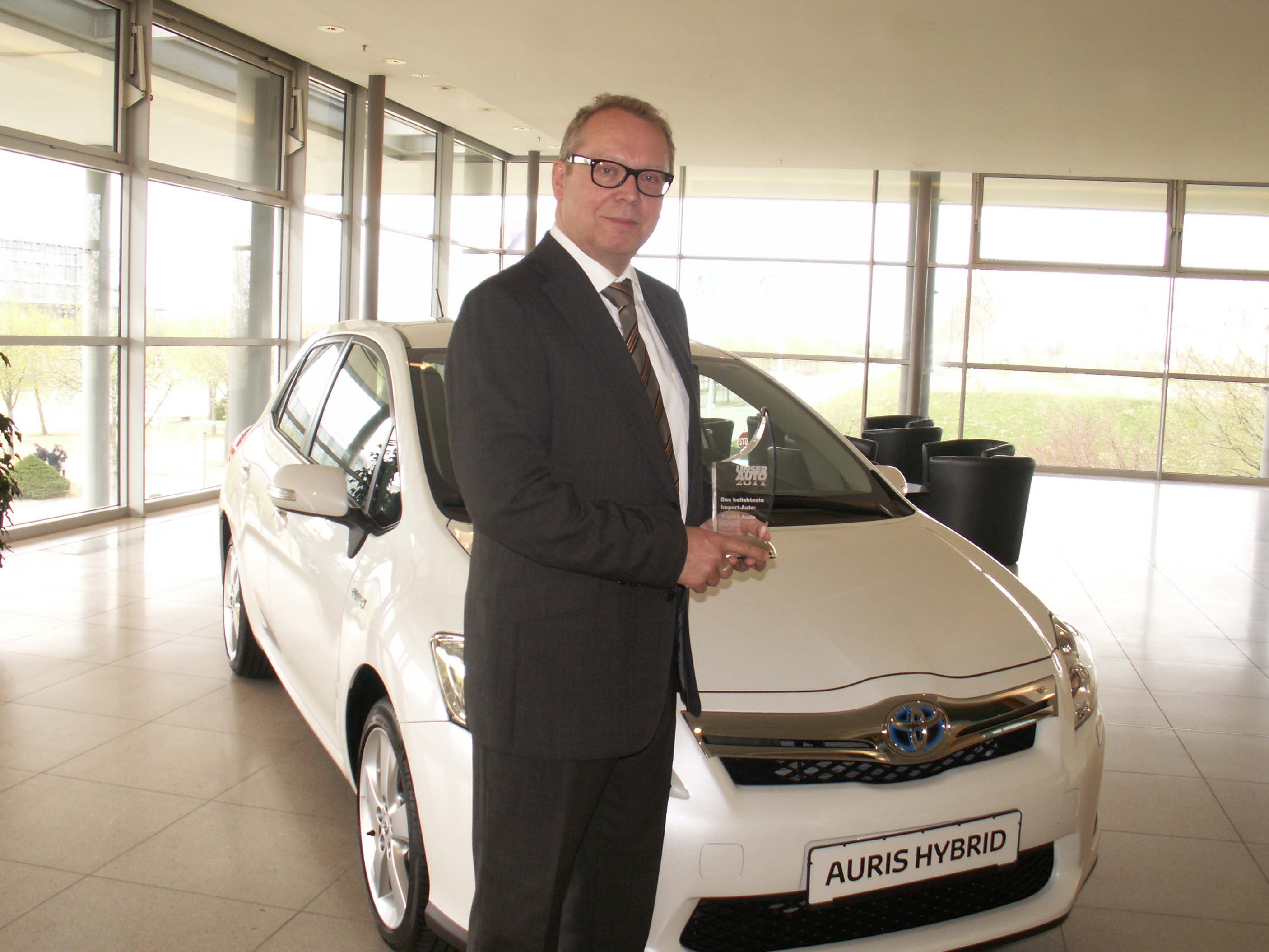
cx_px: 634
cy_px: 476
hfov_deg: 52.6
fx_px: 1283
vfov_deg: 40.7
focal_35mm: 35
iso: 50
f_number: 2.8
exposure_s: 1/60
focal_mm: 5.86
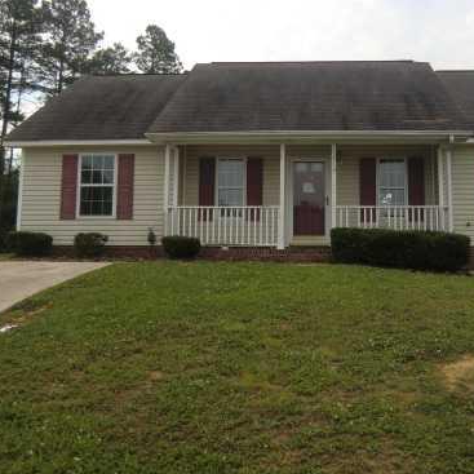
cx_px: 301
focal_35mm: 37
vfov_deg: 44.6
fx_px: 573
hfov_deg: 44.5
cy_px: 185
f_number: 3.2
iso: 64
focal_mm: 4.3
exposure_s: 1/1000
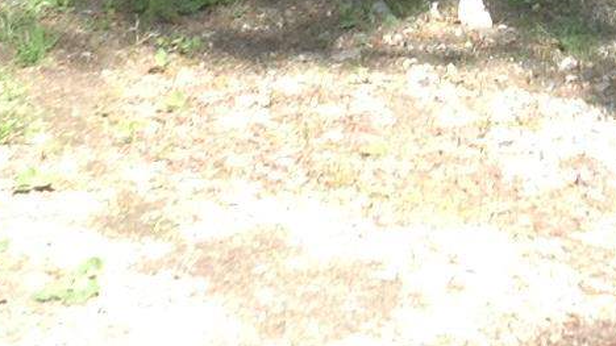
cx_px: 361
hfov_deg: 10.2
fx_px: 3446
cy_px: -714
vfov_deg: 5.4
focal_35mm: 211
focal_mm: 4.28
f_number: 2.4
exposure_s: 1/458
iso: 50
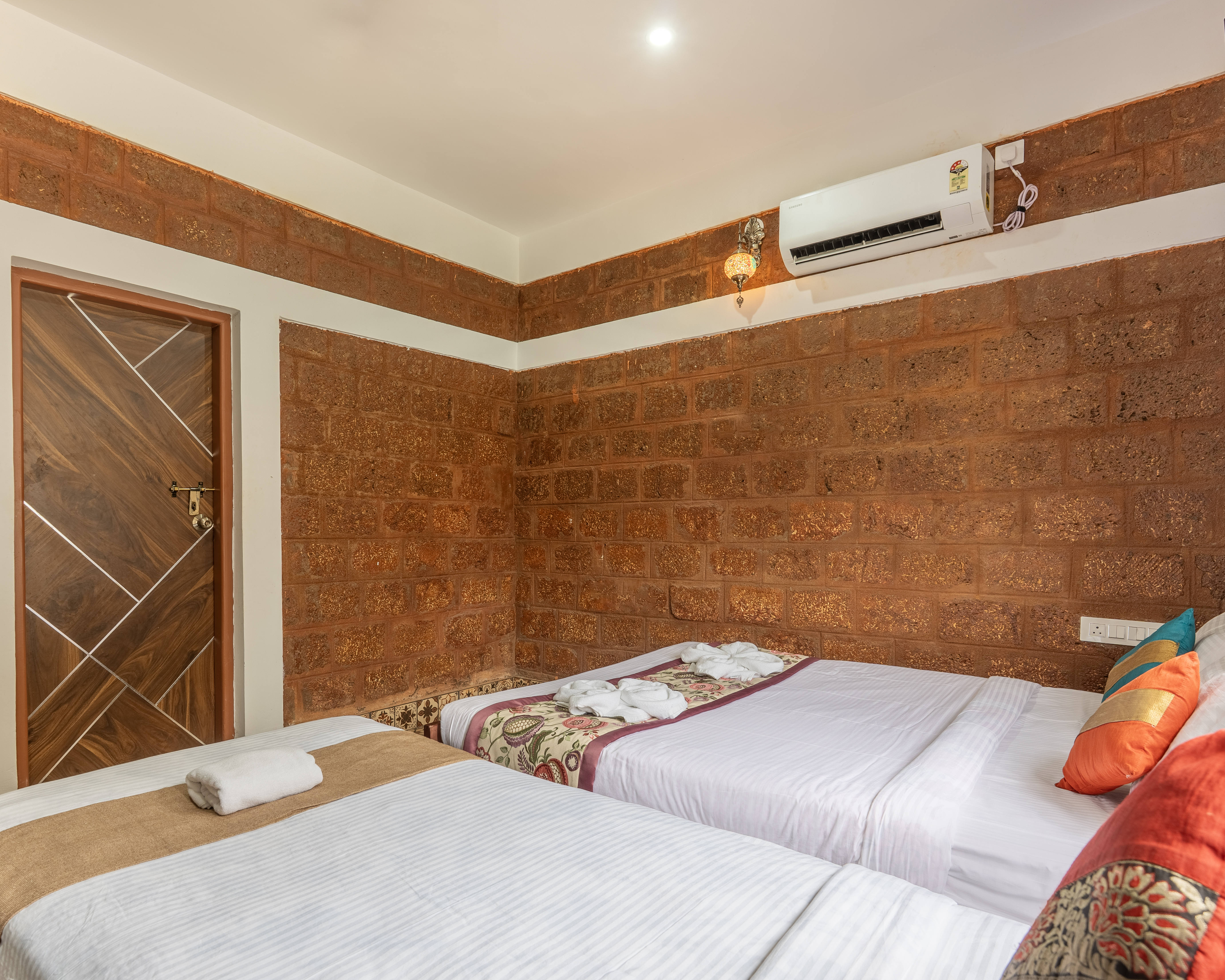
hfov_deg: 83.2
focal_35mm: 19
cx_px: 573
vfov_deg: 70.9
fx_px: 689
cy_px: 493
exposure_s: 1/60
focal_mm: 16
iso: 100
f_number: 8
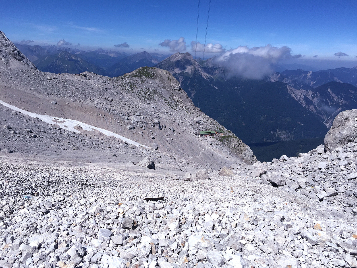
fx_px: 299
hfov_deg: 61.7
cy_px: 134
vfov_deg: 48.2
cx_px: 178
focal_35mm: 29
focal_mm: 4
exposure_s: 1/4950
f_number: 2.2
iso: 32
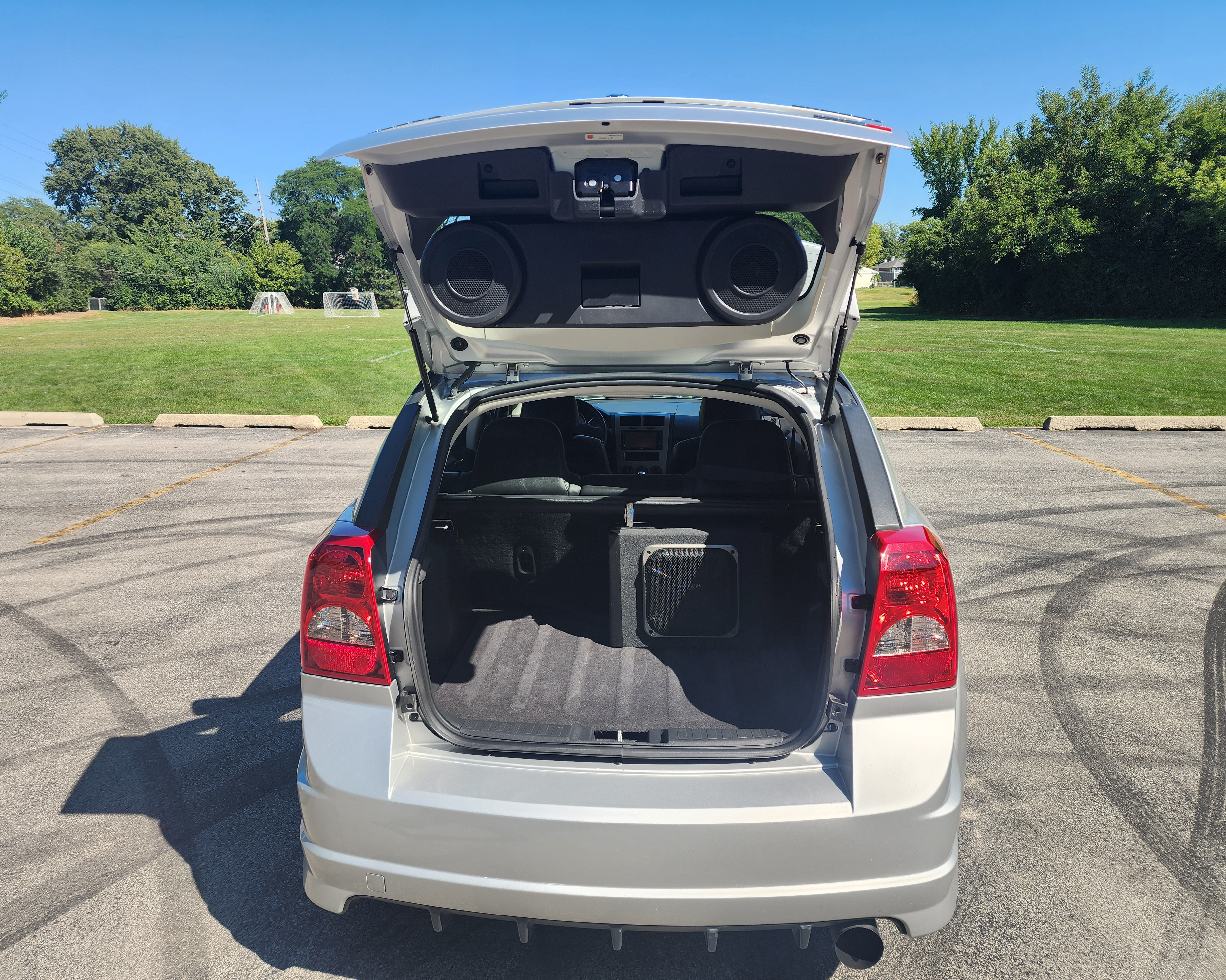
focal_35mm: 24
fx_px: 871
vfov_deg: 58.8
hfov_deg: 70.3
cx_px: 603
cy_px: 491
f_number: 1.8
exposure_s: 1/603
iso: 12
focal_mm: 6.4
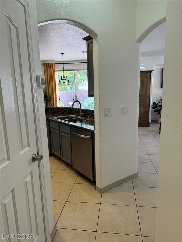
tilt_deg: -10.5
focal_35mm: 24
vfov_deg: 71.6
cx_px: 91
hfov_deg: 56.8
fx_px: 168
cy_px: 121
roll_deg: +1.7
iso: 100
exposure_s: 1/123
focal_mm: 6.76
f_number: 1.78
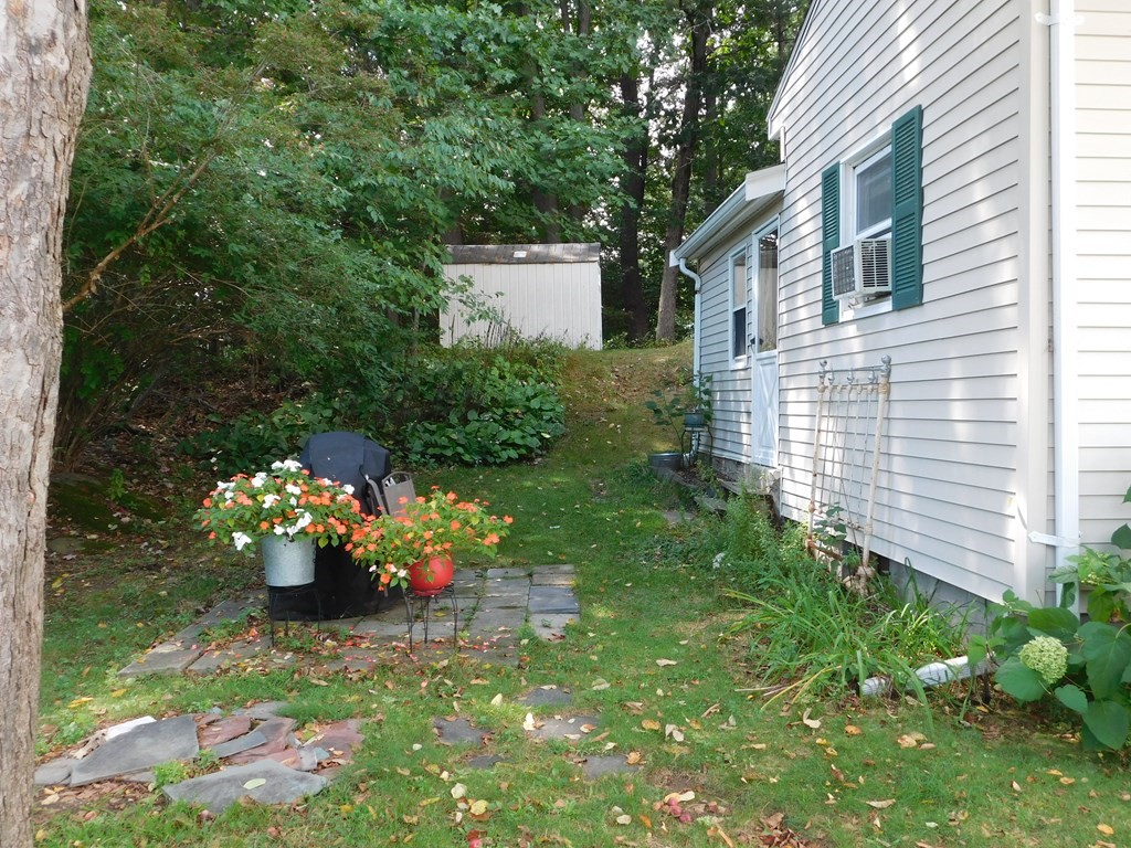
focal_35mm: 30
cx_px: 566
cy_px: 424
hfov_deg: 60.0
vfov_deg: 46.8
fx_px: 980
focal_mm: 5.3
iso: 125
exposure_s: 1/100
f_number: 3.2
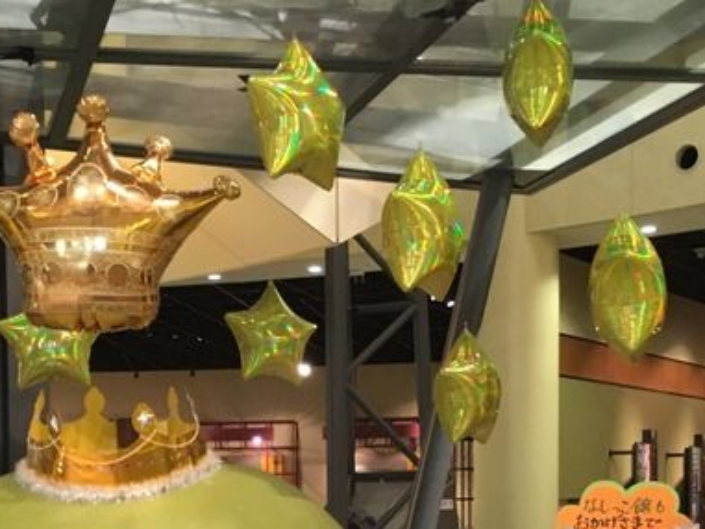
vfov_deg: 22.7
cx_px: 229
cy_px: 534
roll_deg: -0.2
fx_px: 1263
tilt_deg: -2.4
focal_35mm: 62
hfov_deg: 30.9
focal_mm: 4.15
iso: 200
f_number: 2.2
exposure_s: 1/15
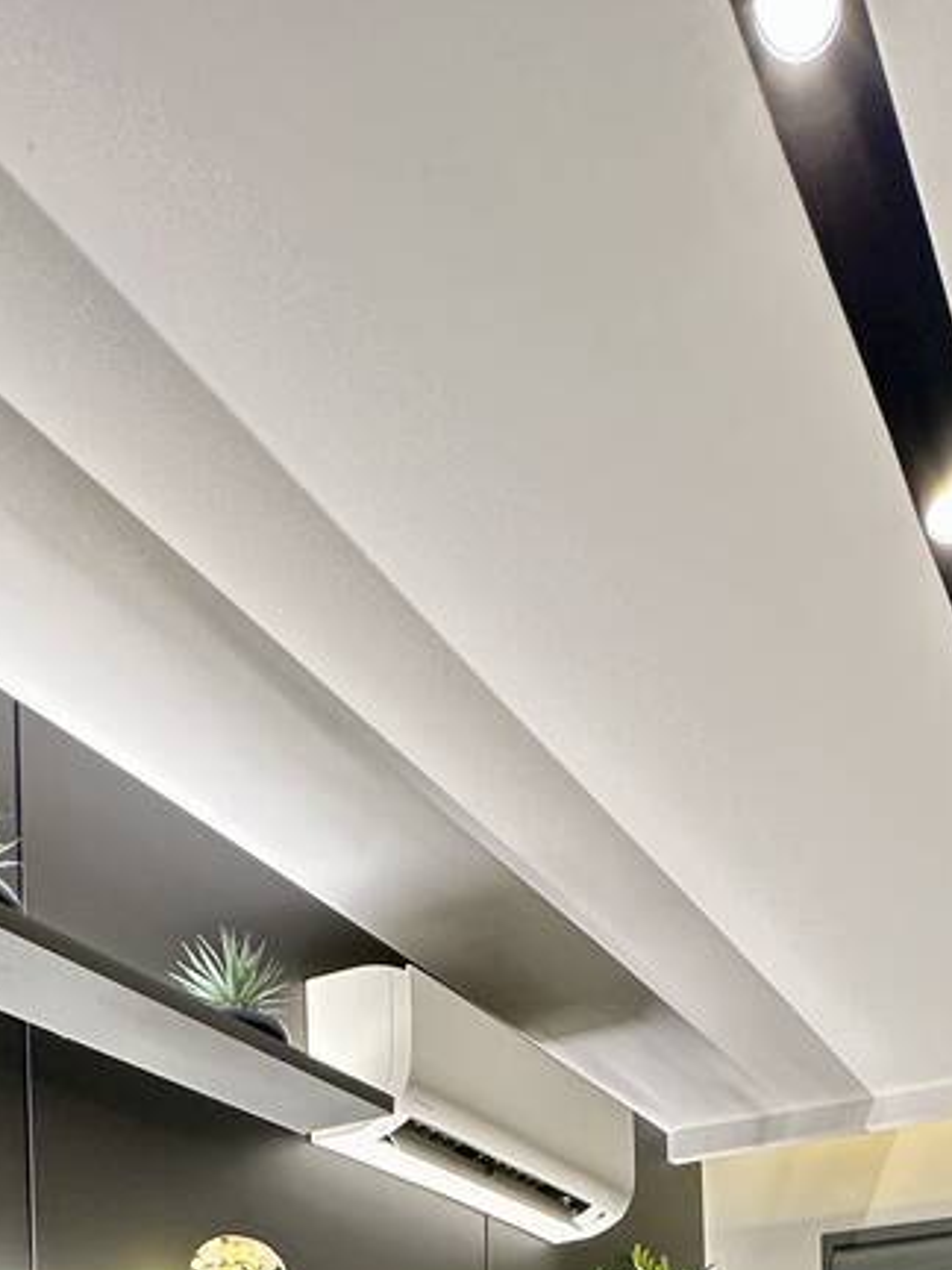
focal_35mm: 35
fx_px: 1283
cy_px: 1582
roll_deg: +0.5
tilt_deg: +0.8
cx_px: 790
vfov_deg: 37.3
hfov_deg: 38.8
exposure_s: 1/60
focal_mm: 2.22
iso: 200
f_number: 2.2
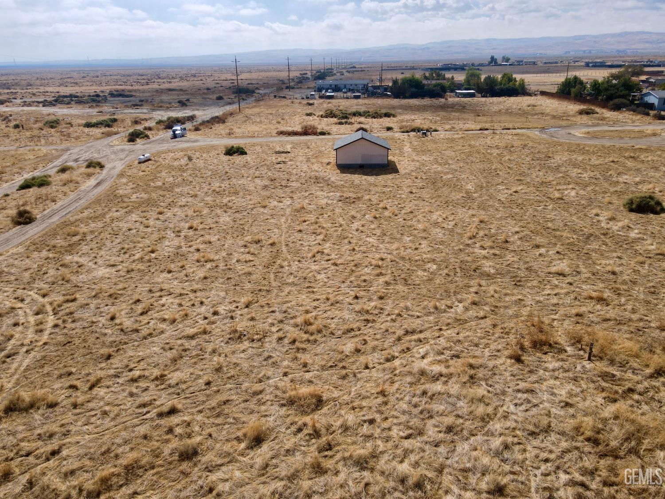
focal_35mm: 24
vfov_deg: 56.8
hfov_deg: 71.6
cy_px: 250
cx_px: 332
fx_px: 461
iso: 100
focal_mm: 4.5
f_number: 2.8
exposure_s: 1/350
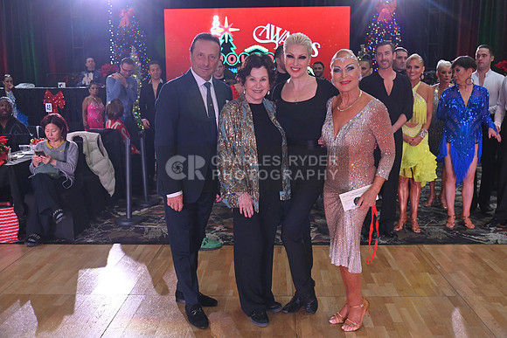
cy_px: 169
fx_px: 535
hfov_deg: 50.7
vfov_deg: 35.1
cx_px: 254
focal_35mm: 38
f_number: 5
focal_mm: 38
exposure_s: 1/320
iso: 2000
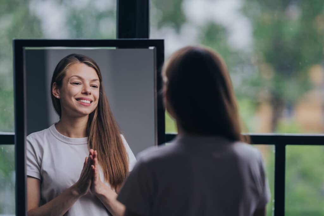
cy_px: 108
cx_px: 162
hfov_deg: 15.2
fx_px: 1215
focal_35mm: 135
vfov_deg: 10.2
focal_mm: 135
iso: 400
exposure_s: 1/500
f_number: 2.2
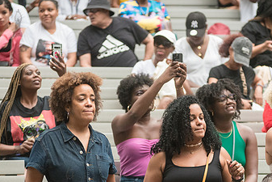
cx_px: 174
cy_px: 140
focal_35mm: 267
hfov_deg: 7.7
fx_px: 2018
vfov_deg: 5.1
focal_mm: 155
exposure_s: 1/500
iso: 3200
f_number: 4
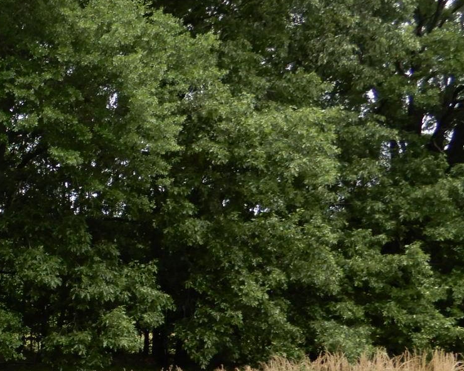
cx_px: -187
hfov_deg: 22.7
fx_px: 989
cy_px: 428
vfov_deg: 20.1
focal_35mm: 72
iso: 80
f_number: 3.4
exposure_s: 1/320
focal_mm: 4.3
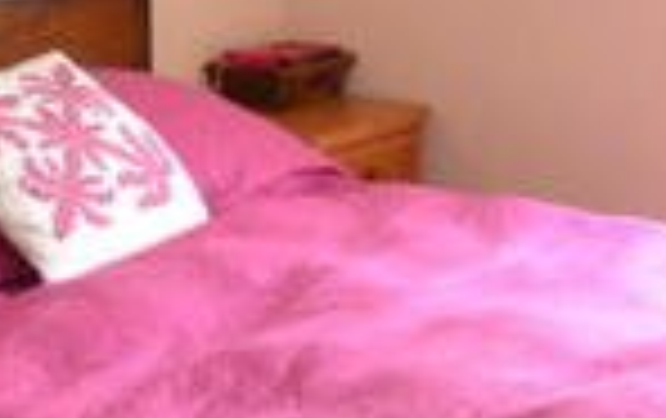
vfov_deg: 12.9
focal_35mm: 101
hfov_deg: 20.5
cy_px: 326
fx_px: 1841
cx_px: 299
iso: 800
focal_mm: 15
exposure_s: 1/60
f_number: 4
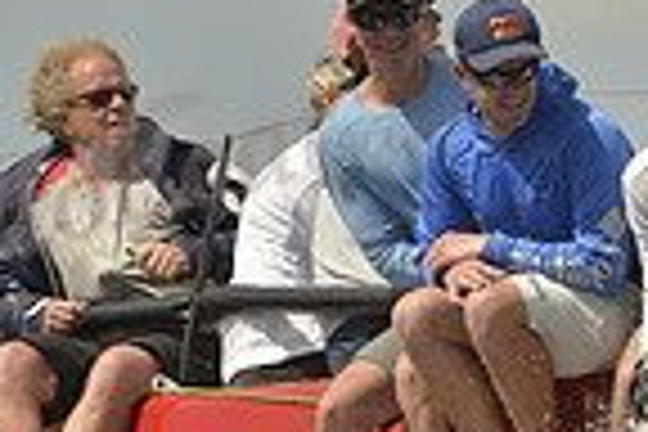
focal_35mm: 784
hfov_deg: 2.6
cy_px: 358
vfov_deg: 1.8
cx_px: 693
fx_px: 14111
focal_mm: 195
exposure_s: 1/1600
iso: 280
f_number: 9
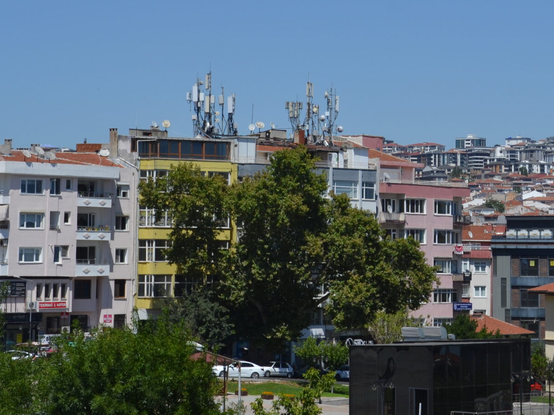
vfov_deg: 12.1
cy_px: 81
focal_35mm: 122
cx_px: 357
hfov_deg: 16.1
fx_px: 1952
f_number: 9
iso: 100
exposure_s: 1/320
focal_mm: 40
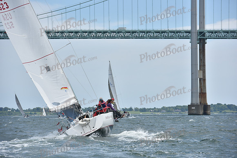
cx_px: 118
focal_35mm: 200
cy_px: 79
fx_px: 1317
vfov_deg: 6.9
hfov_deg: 10.3
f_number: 9
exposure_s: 1/1000
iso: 250
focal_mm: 200
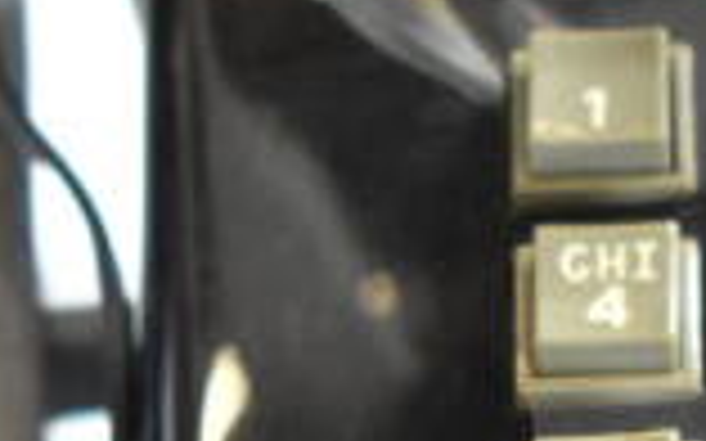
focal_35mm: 373
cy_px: 734
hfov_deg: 5.6
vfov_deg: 3.5
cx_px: 917
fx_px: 7174
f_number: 5
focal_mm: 42
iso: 1600
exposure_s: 1/80
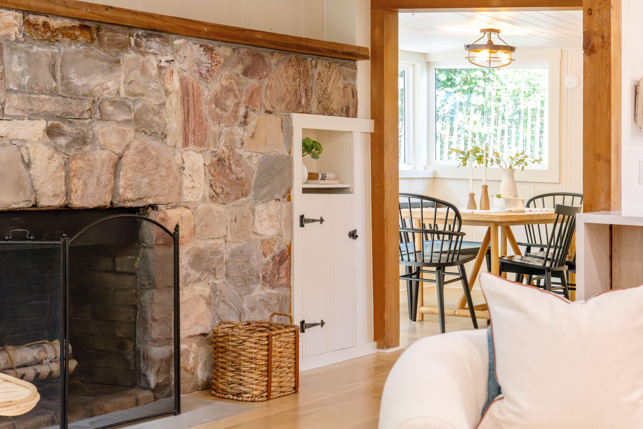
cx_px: 322
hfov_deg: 28.8
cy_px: 214
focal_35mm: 70
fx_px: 1250
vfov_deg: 19.5
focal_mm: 70
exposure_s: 1/250
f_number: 8
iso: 10000
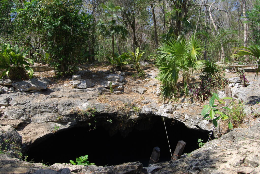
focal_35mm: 27
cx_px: 130
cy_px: 87
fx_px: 195
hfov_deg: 67.3
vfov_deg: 48.0
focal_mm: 18
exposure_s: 1/160
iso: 100
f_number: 6.3
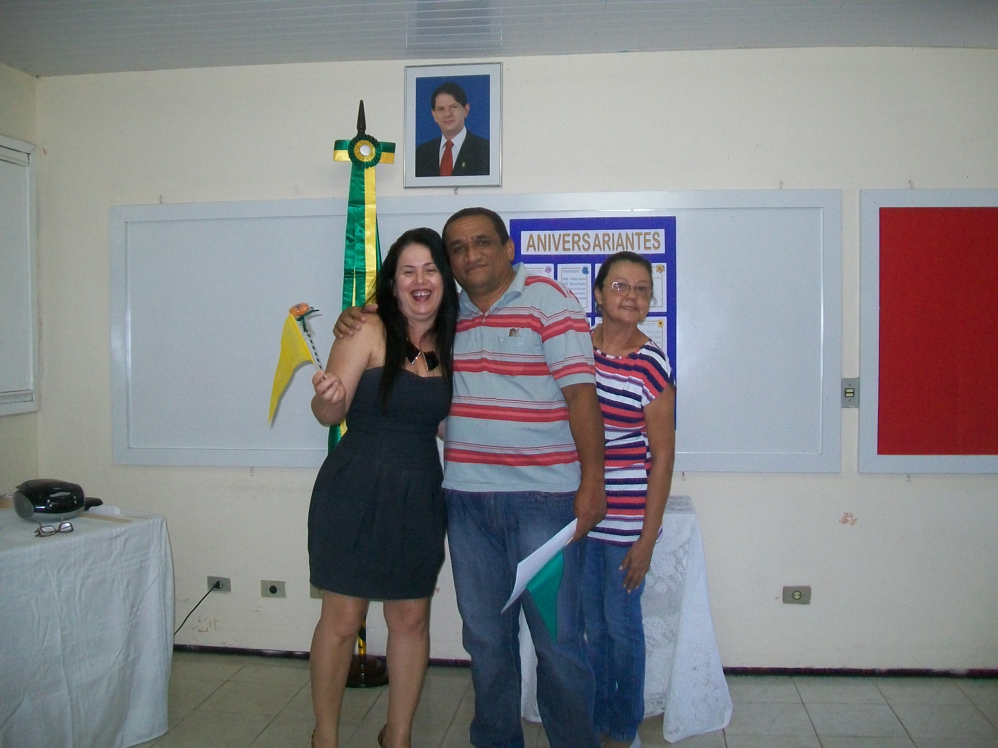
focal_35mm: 34
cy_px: 374
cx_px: 499
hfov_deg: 54.0
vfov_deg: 41.8
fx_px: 980
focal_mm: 6.1
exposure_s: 1/60
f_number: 2.7
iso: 160
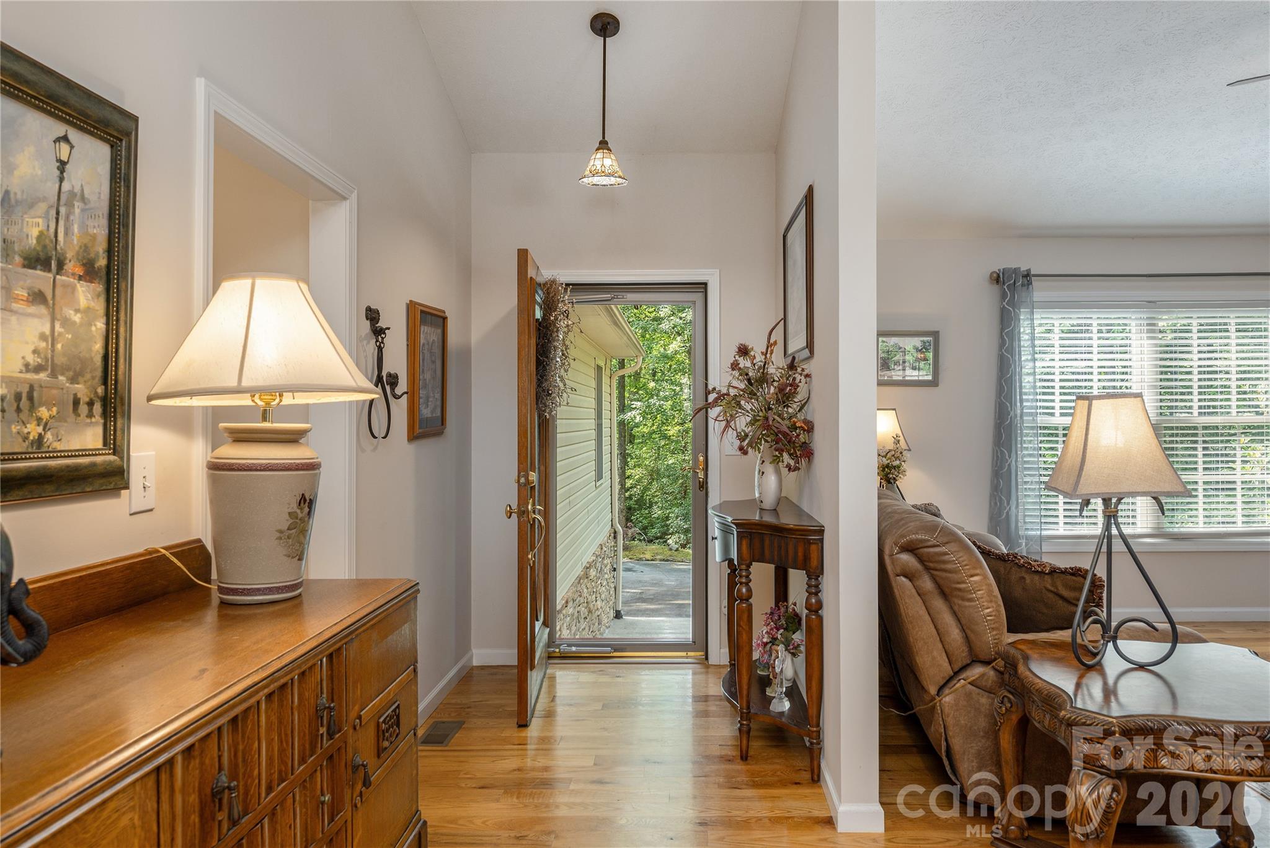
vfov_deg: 58.4
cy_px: 424
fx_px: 759
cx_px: 635
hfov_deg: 79.8
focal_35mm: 22
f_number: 7.1
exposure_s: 1/30
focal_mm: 21.5
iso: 320
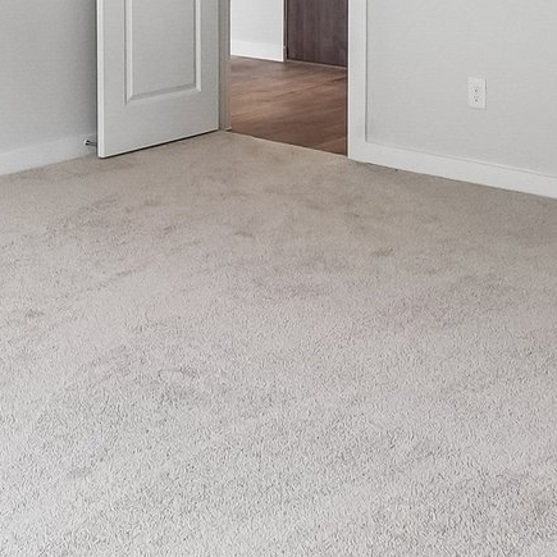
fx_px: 1092
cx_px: 150
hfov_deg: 28.3
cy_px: -120
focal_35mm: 60
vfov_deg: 25.5
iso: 400
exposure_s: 1/30
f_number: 8
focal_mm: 10
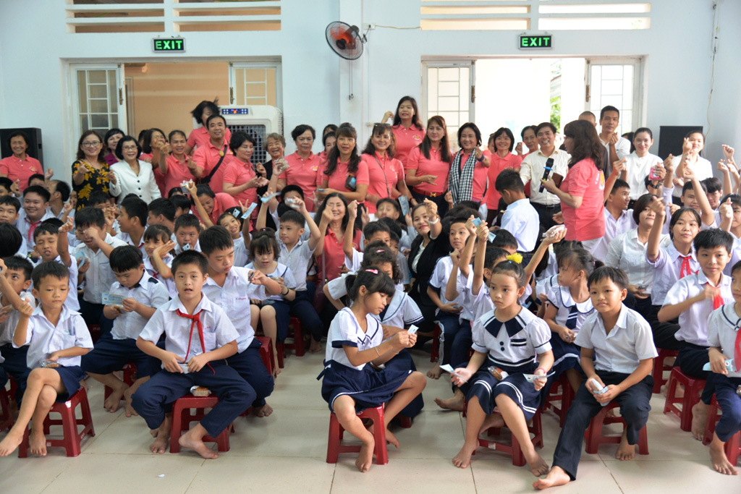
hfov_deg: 55.8
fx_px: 700
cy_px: 247
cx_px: 370
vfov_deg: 38.9
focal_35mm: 34
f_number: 4
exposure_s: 1/40
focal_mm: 34
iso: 800
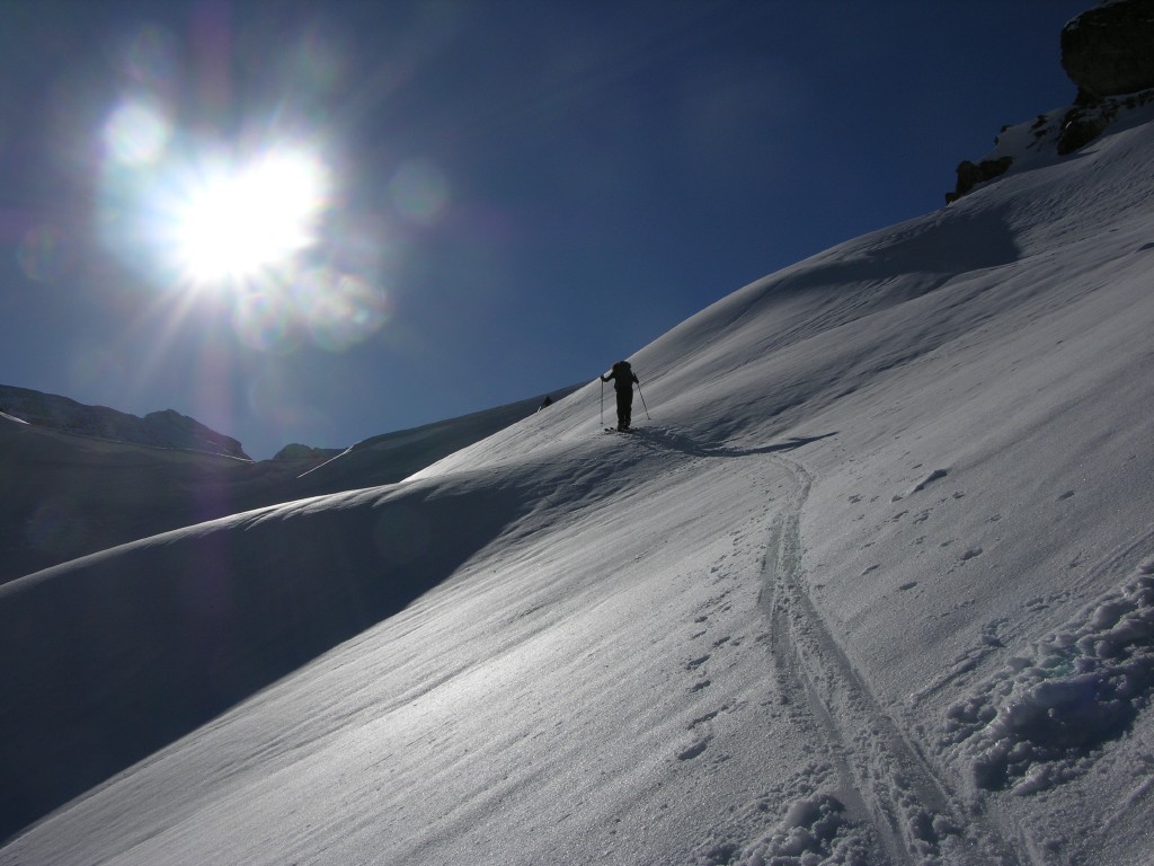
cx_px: 577
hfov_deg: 52.6
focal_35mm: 35
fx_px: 1167
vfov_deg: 40.7
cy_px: 433
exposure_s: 1/933
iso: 50
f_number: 8
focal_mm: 8.9
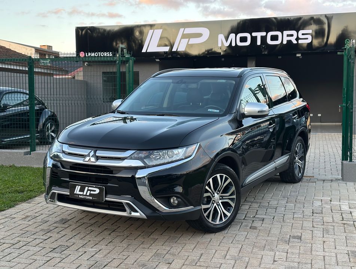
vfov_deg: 30.4
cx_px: 178
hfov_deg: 39.5
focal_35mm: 48
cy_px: 134
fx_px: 495
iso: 80
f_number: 1.78
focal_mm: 6.86
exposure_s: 1/118
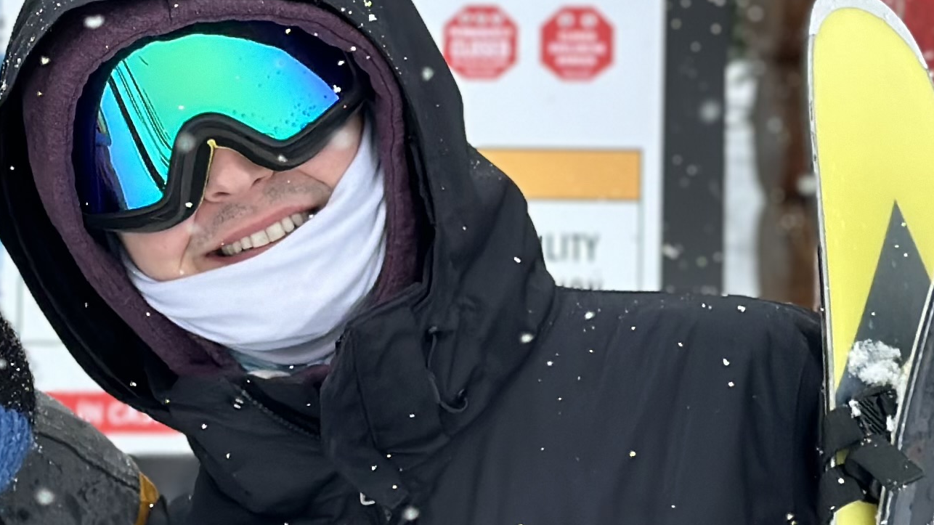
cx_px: 32
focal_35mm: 164
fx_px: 4061
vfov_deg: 7.4
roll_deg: +1.5
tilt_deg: +0.8
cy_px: 116
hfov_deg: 13.0
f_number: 1.78
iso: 100
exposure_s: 1/2304
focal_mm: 6.86
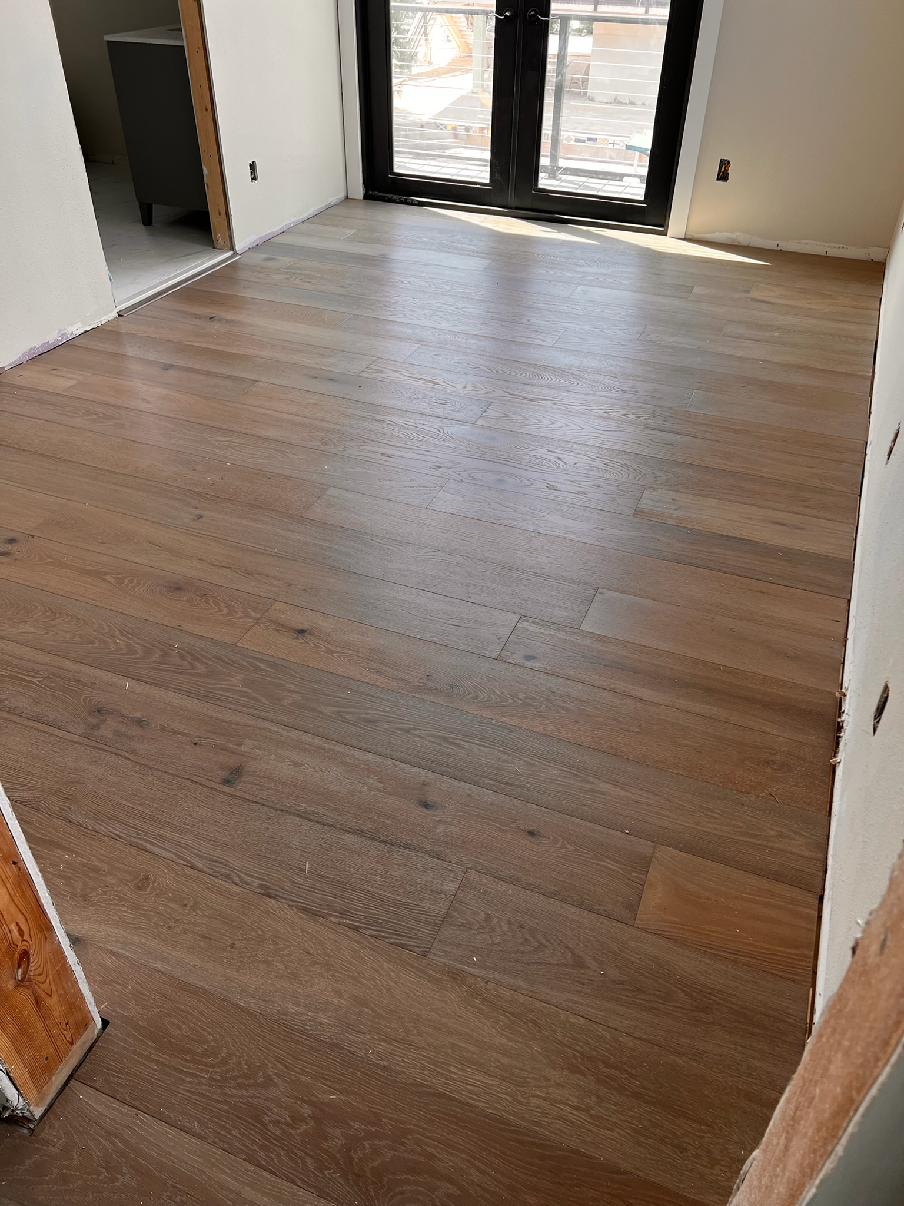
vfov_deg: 67.3
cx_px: 452
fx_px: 905
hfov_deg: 53.1
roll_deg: -1.0
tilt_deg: -37.3
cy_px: 603
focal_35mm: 26
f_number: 1.5
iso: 40
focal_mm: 5.7
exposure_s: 1/209
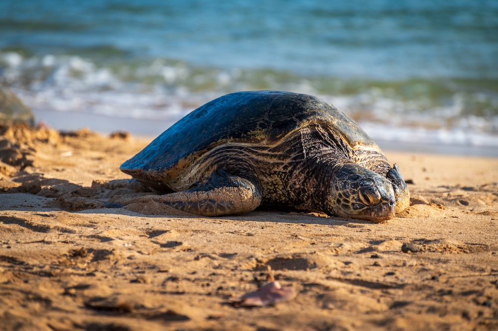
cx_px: 249
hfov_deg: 9.4
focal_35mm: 220
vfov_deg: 6.2
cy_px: 166
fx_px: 3041
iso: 400
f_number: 6.3
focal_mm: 220
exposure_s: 1/2500
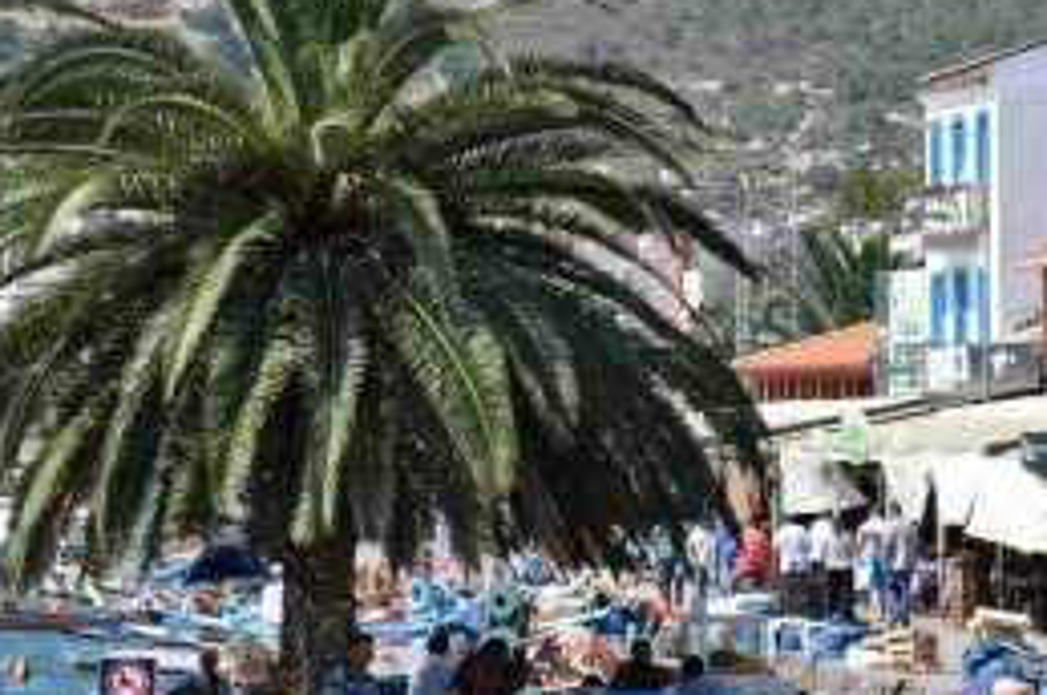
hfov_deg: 8.5
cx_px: 279
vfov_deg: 5.7
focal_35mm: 241
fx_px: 7000
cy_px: 552
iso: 200
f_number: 9
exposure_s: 1/320
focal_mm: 62
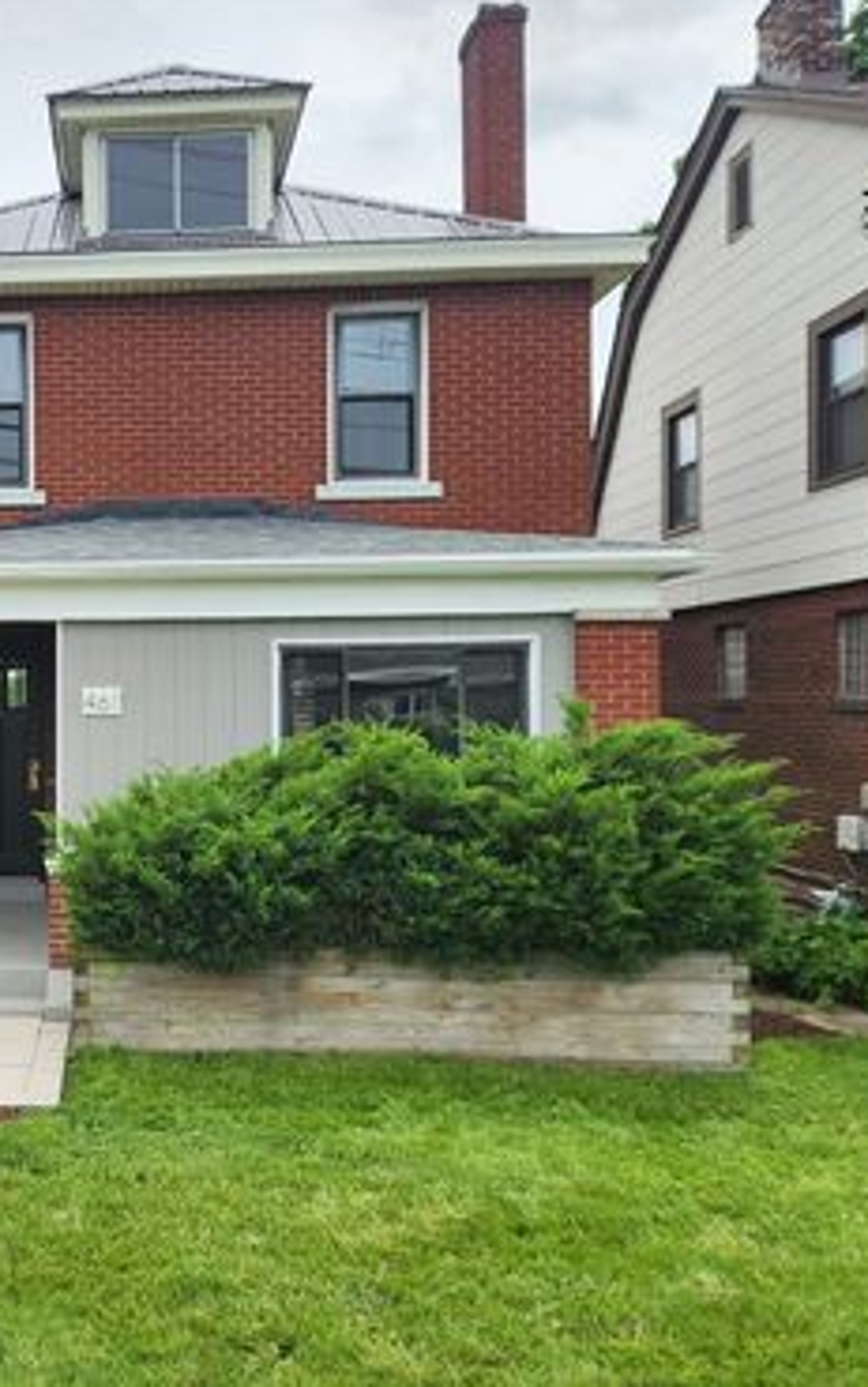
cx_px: 56
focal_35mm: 33
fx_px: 1248
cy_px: 686
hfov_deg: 35.6
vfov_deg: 58.1
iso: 20
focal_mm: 5.4
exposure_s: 1/1402
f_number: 1.8
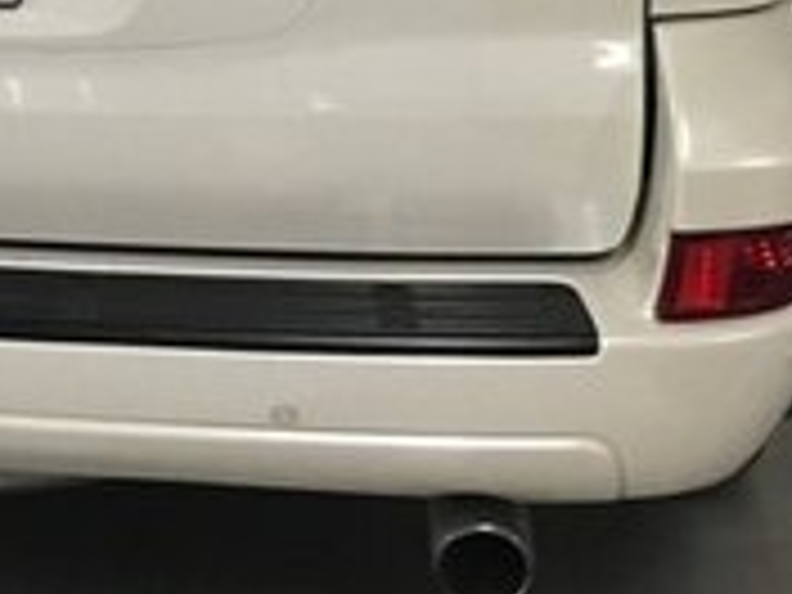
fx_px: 2494
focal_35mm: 109
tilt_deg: -12.4
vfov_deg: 13.0
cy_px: -259
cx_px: -68
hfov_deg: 17.5
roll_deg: +1.6
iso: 160
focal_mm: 4.15
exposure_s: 1/33
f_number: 2.2
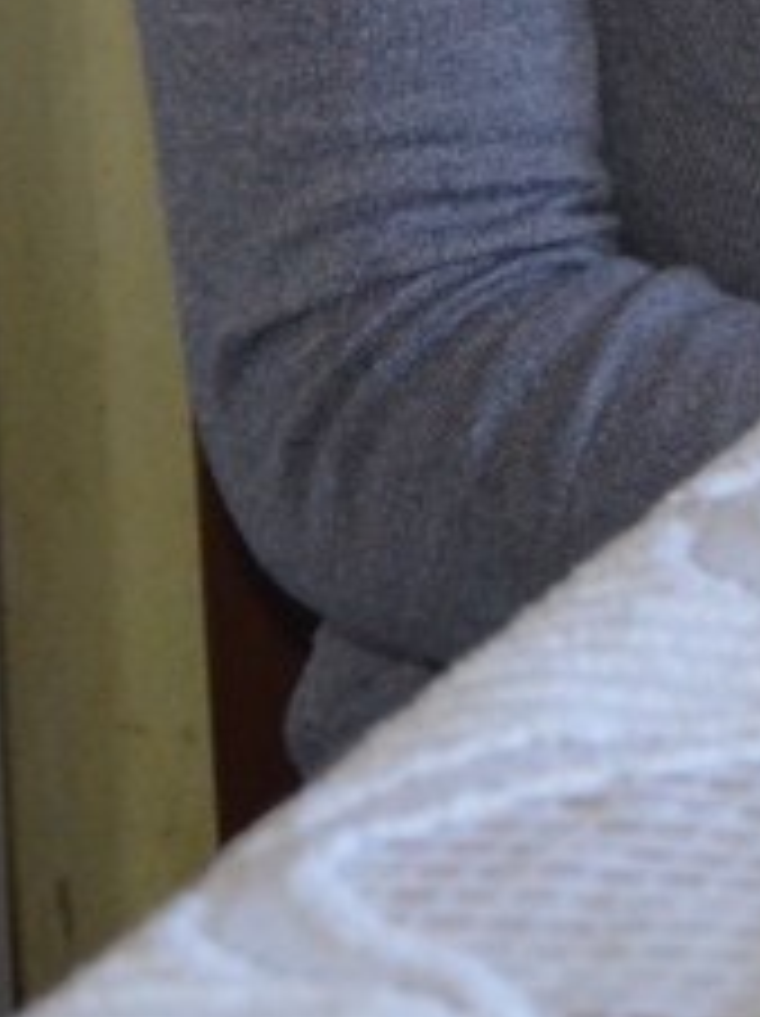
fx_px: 8975
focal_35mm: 306
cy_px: -810
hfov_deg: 4.5
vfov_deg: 6.3
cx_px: 2977
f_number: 4.2
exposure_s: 1/60
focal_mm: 30
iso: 1250
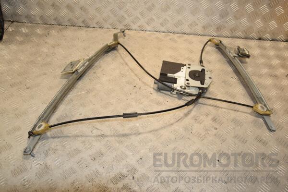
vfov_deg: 40.0
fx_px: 264
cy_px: 96
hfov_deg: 57.2
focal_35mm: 33
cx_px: 144
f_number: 7.1
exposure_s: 1/200
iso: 800
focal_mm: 22
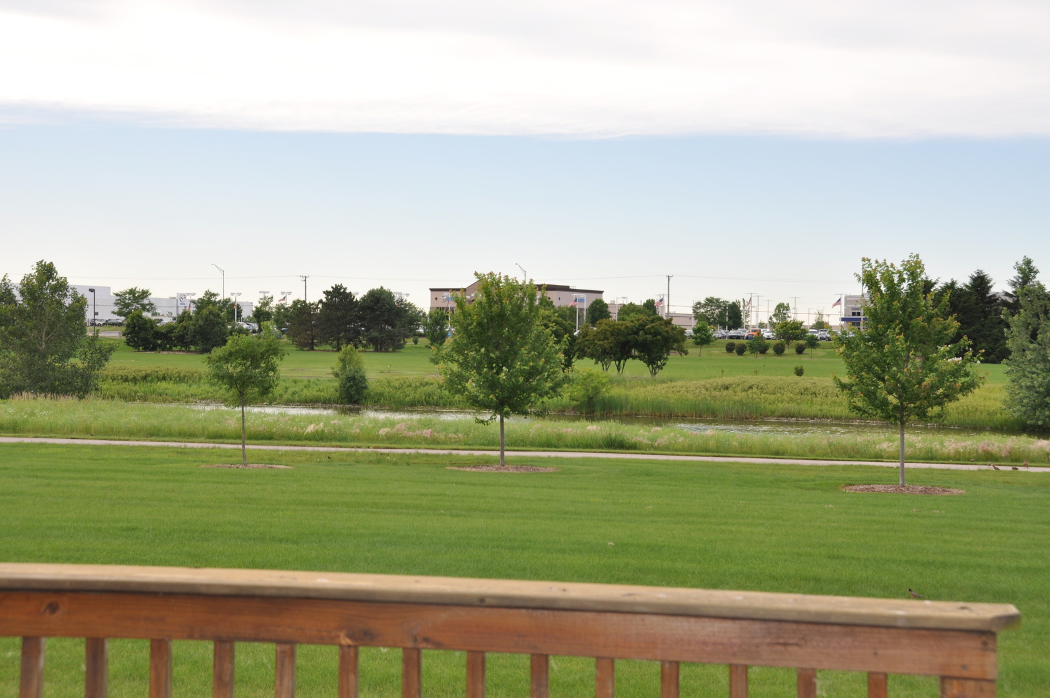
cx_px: 525
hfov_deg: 37.9
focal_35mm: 52
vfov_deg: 25.7
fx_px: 1529
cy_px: 349
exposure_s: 1/200
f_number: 8
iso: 200
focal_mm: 35
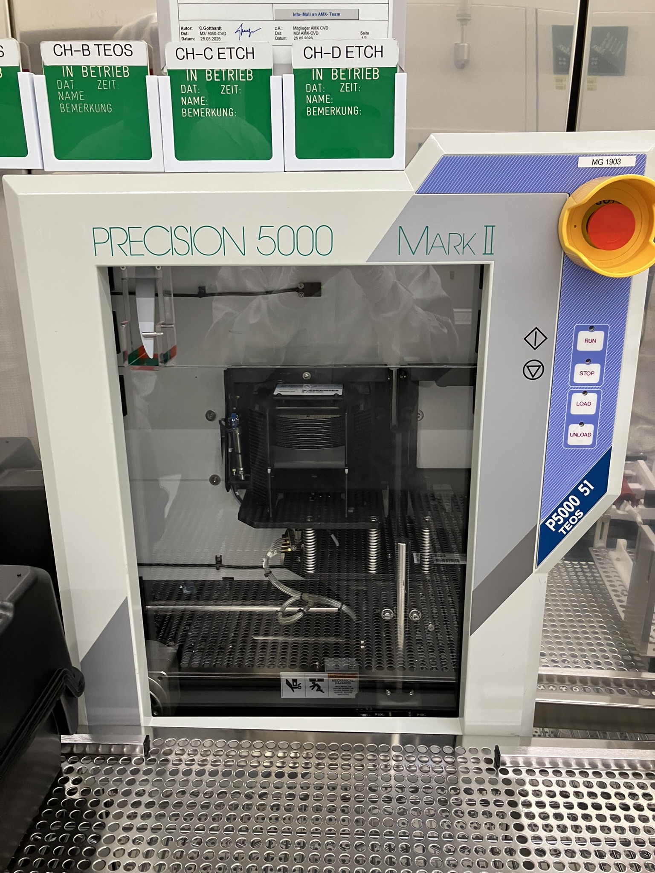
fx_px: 706
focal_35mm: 28
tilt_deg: -15.8
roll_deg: +0.8
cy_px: 436
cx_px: 328
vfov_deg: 63.4
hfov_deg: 49.7
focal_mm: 3.99
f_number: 1.8
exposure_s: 1/50
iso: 80
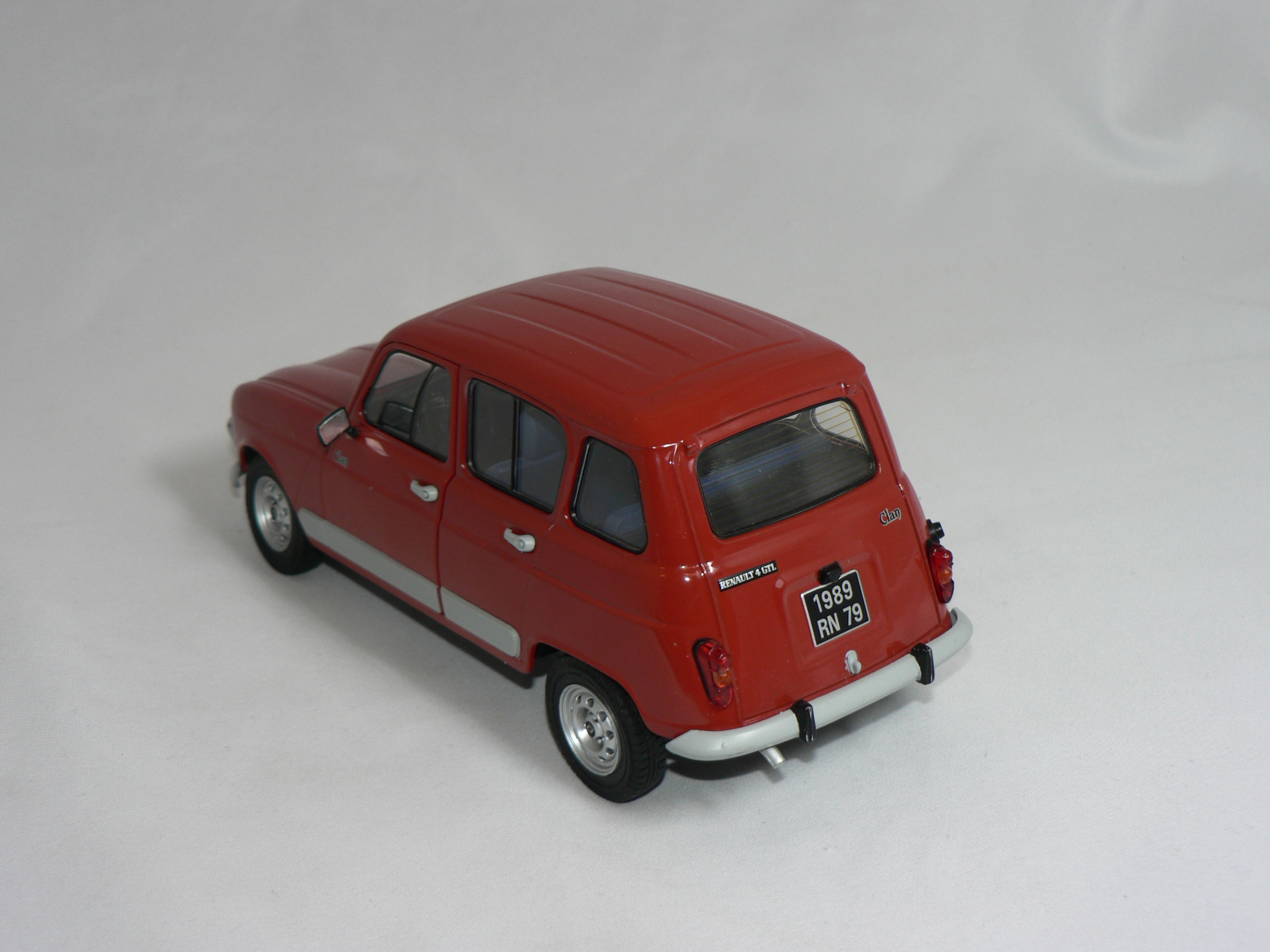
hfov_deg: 36.8
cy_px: 476
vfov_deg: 28.0
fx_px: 1908
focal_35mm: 52
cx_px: 635
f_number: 2.8
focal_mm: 8.7
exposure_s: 1/60
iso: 80
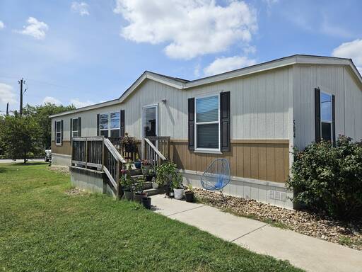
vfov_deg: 58.9
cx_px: 181
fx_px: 241
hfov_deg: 73.9
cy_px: 136
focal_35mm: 23
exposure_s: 1/3446
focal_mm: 5.4
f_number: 1.8
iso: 25
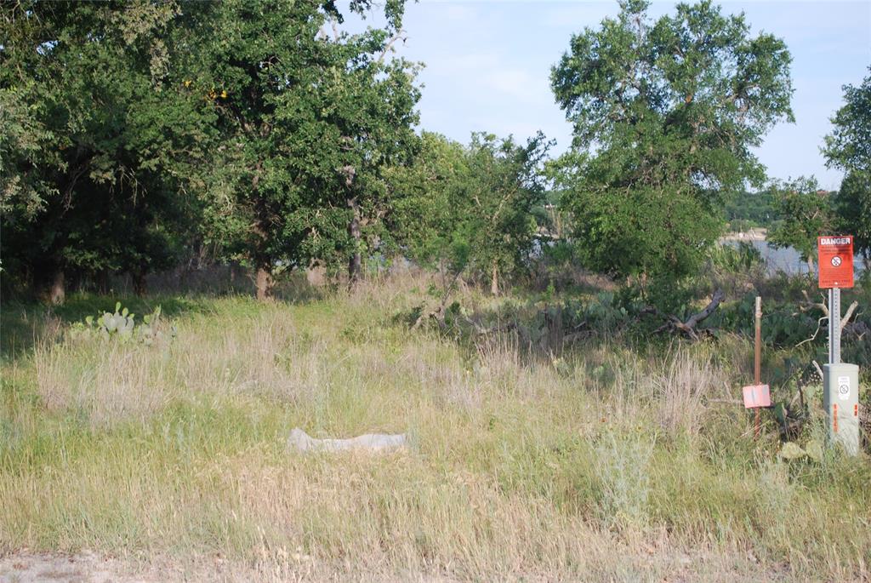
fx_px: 1453
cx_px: 436
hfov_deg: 33.4
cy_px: 292
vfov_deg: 22.7
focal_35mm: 60
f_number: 6.3
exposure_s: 1/160
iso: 100
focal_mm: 40
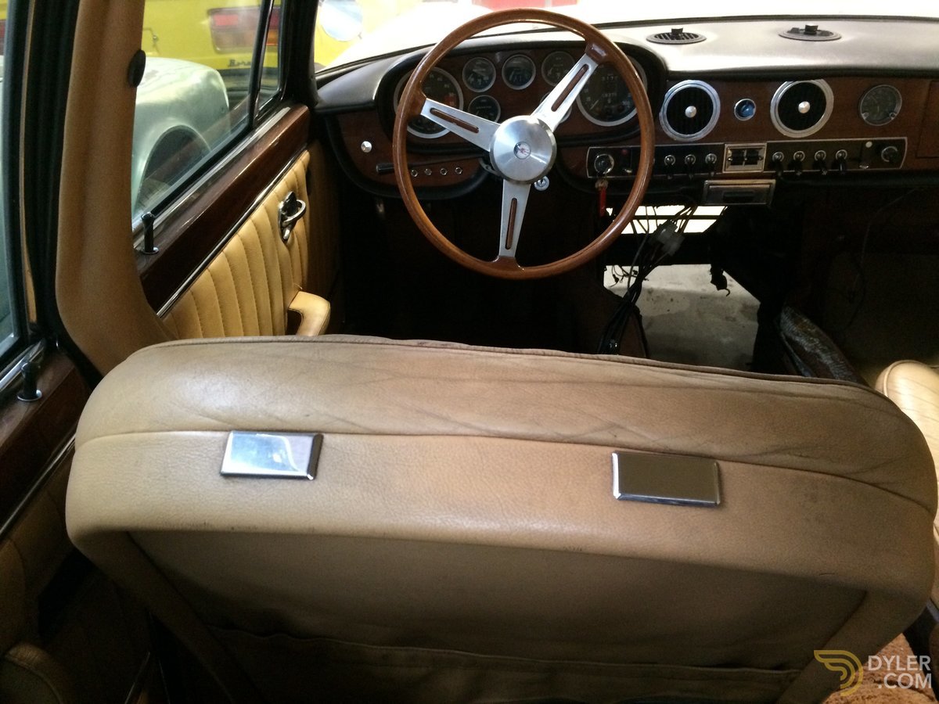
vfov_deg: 48.2
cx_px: 470
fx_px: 787
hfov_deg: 61.7
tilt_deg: -29.6
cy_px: 352
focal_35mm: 29
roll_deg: +2.3
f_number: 2.2
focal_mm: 4.15
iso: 320
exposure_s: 1/15
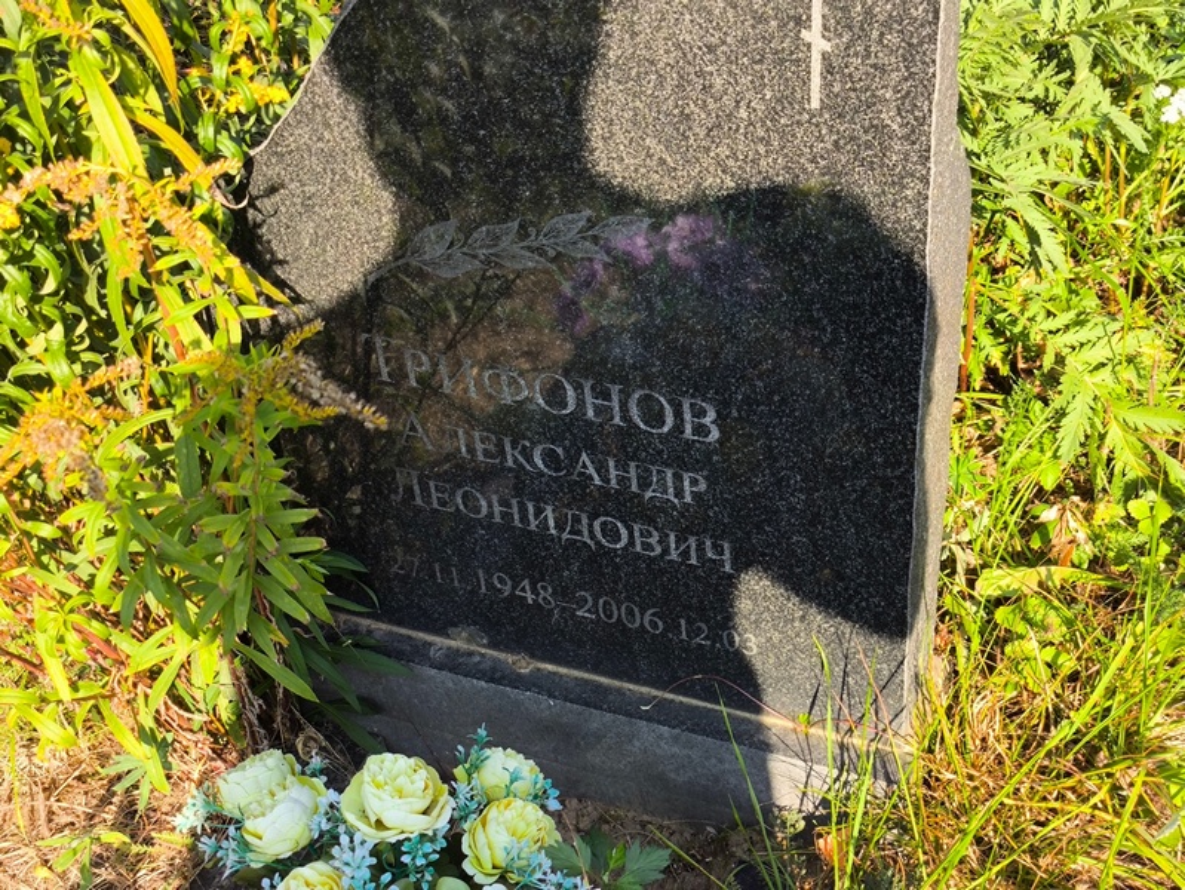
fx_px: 1712
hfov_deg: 38.2
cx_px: 592
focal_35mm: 50
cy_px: 445
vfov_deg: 29.1
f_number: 1.7
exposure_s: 1/373
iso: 50
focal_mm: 4.71
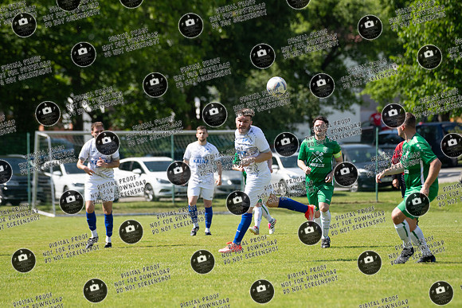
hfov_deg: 7.4
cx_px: 231
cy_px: 154
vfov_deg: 4.9
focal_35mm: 280
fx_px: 3594
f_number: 5.6
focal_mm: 280
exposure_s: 1/1600
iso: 500
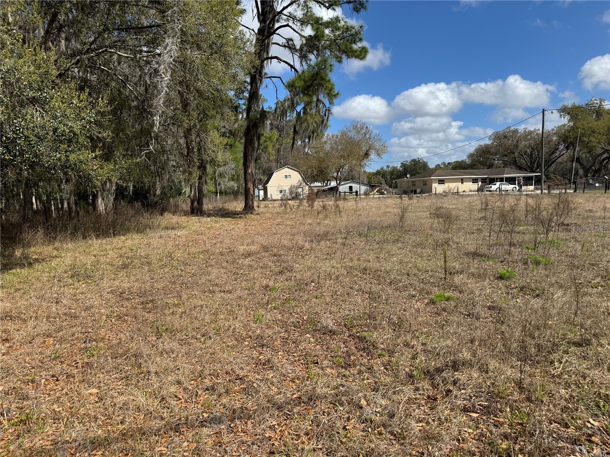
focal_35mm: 24
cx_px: 305
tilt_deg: -5.6
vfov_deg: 56.8
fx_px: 423
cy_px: 228
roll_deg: +1.9
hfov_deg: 71.6
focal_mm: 6.76
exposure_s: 1/4950
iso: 80
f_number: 1.78
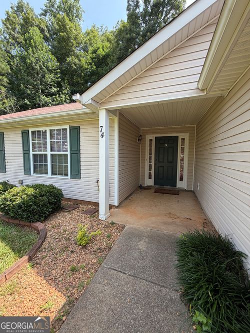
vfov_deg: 102.1
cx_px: 125
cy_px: 166
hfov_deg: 85.7
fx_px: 135
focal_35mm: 14
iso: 50
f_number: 2.2
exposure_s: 1/296
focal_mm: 2.22
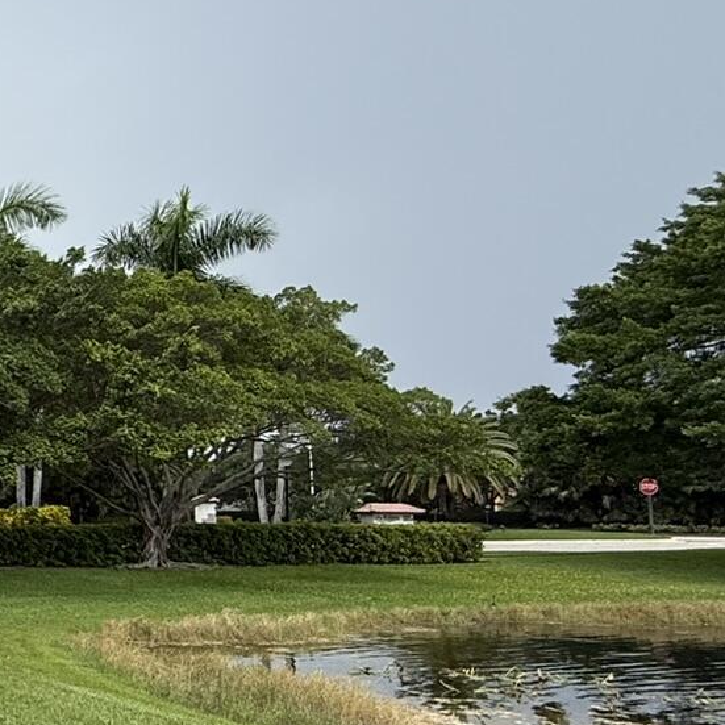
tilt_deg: +3.3
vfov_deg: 36.6
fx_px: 1090
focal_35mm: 46
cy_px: 445
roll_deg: -0.1
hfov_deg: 26.0
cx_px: -388
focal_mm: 2.22
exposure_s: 1/1033
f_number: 2.2
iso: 50
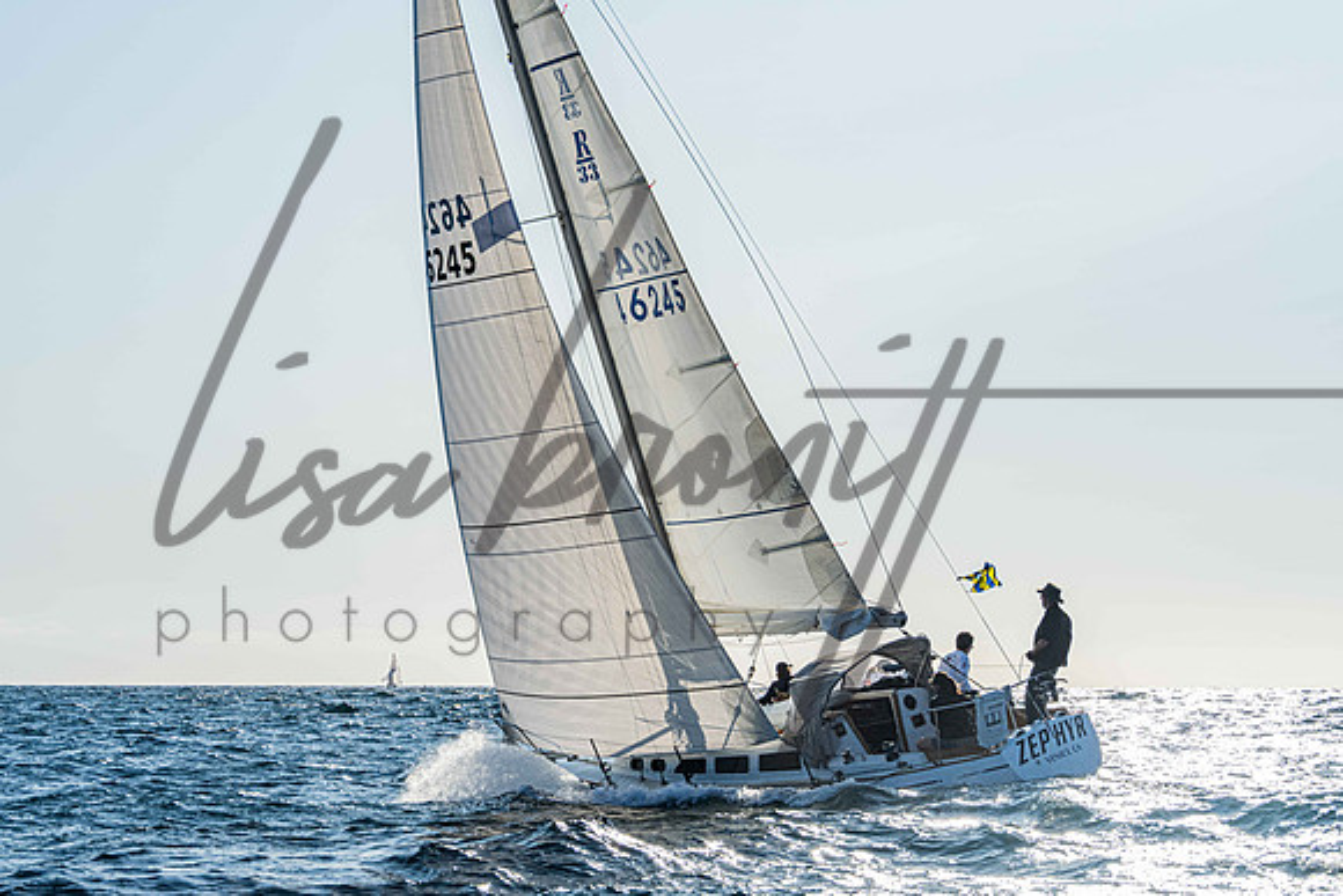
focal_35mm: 103
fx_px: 3838
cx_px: 765
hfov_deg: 19.8
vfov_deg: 13.3
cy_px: 475
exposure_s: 1/2500
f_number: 8
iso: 400
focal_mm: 84
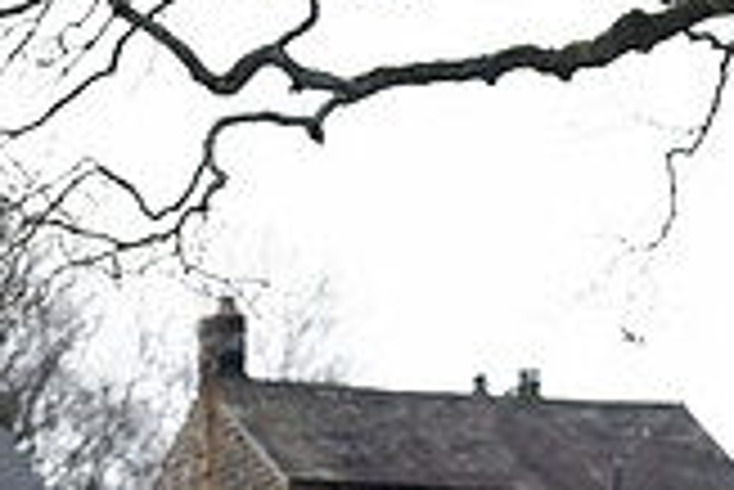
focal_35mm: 499
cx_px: 50
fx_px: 10183
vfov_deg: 2.8
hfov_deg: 4.1
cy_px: 780
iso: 800
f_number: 3.5
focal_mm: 140
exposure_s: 1/1000
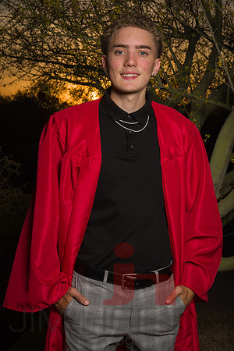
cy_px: 176
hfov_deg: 19.5
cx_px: 117
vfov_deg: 28.8
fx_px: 682
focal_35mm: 70
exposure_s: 1/200
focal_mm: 70
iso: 160
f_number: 16
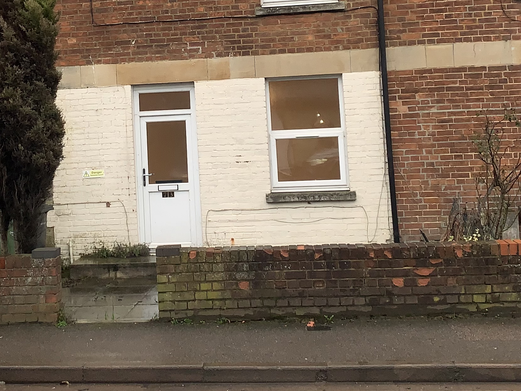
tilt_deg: +4.1
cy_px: 63
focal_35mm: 63
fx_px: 948
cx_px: 181
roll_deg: +2.6
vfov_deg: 22.9
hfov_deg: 30.5
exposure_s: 1/121
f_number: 1.8
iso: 32
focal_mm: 4.25
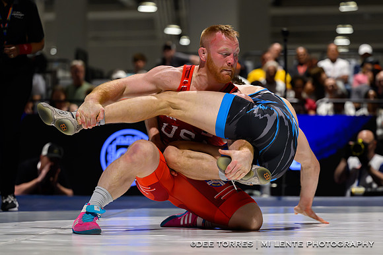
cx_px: 220
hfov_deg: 12.6
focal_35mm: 162
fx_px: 1729
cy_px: 177
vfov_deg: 8.4
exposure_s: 1/640
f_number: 2.8
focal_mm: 110
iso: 5000
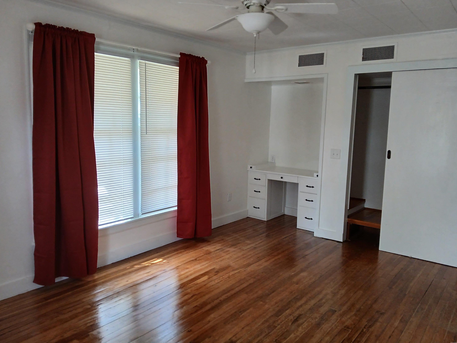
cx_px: 229
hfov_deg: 65.3
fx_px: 356
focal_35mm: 27
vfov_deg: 51.4
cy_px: 167
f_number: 1.8
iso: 160
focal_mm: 3.98
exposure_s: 1/60
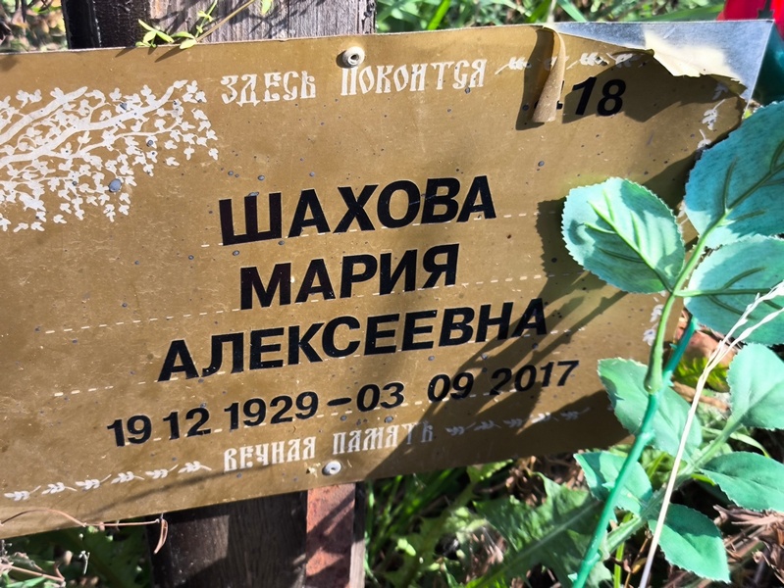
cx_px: 392
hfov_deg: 38.2
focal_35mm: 50
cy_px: 294
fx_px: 1133
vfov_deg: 29.1
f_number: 1.7
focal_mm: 4.71
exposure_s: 1/287
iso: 50
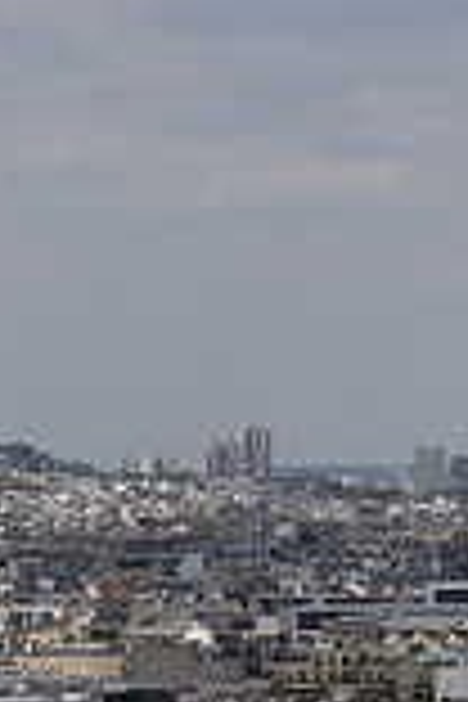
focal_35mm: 245
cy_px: 792
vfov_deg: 8.3
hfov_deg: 5.6
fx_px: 4777
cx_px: -83
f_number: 20
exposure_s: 1/125
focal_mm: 66
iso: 140
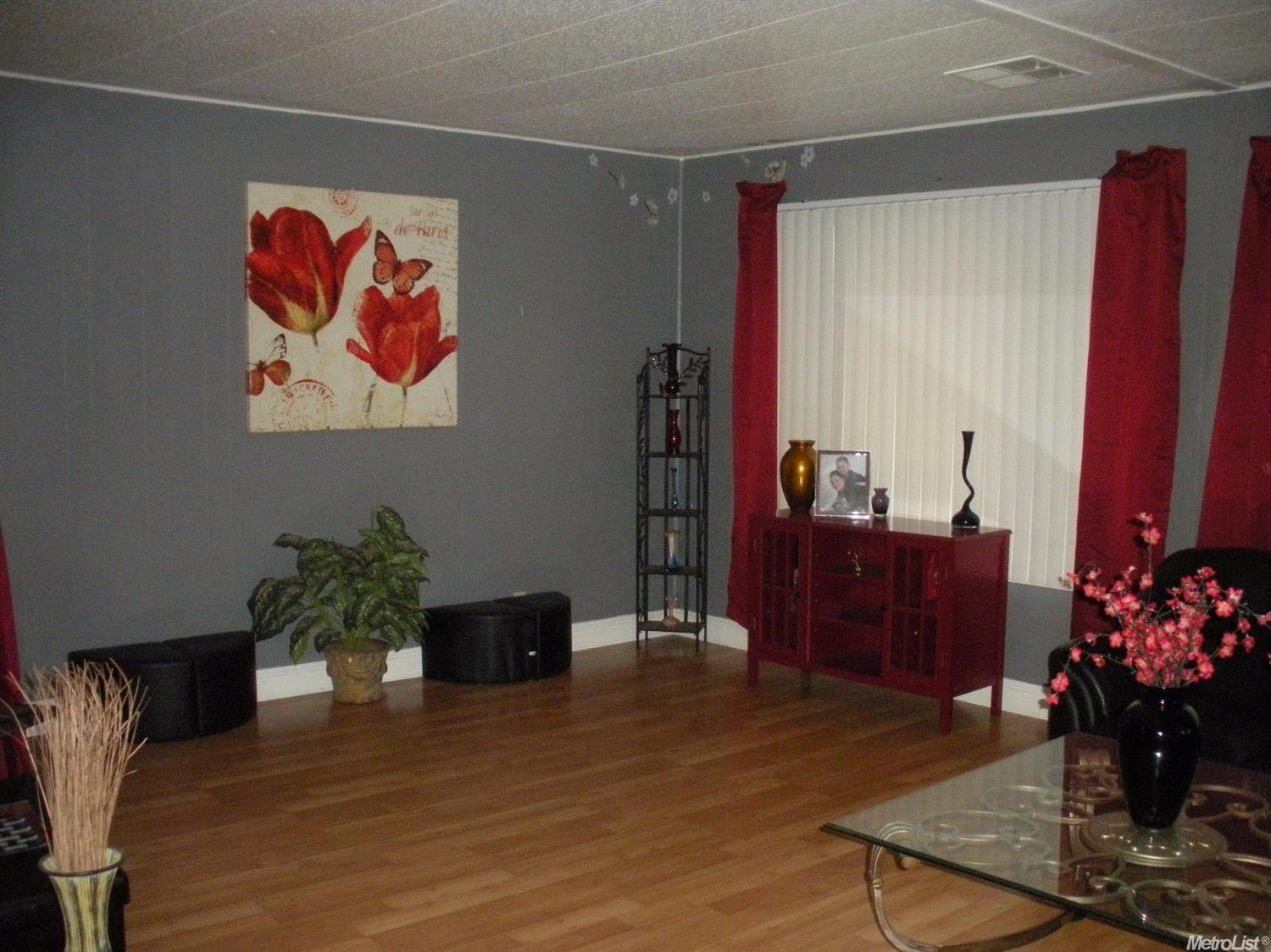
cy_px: 476
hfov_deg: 52.6
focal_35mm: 35
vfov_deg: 40.7
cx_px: 636
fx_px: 1285
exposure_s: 1/60
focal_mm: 6.3
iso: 728
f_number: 3.5
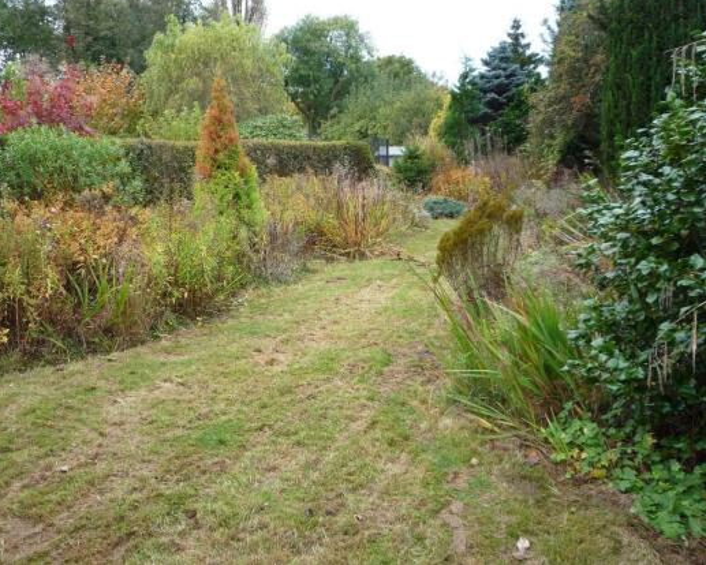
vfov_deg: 44.6
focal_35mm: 33
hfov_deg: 54.1
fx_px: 690
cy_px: 268
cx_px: 309
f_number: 3.3
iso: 100
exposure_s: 1/60
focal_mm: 5.2
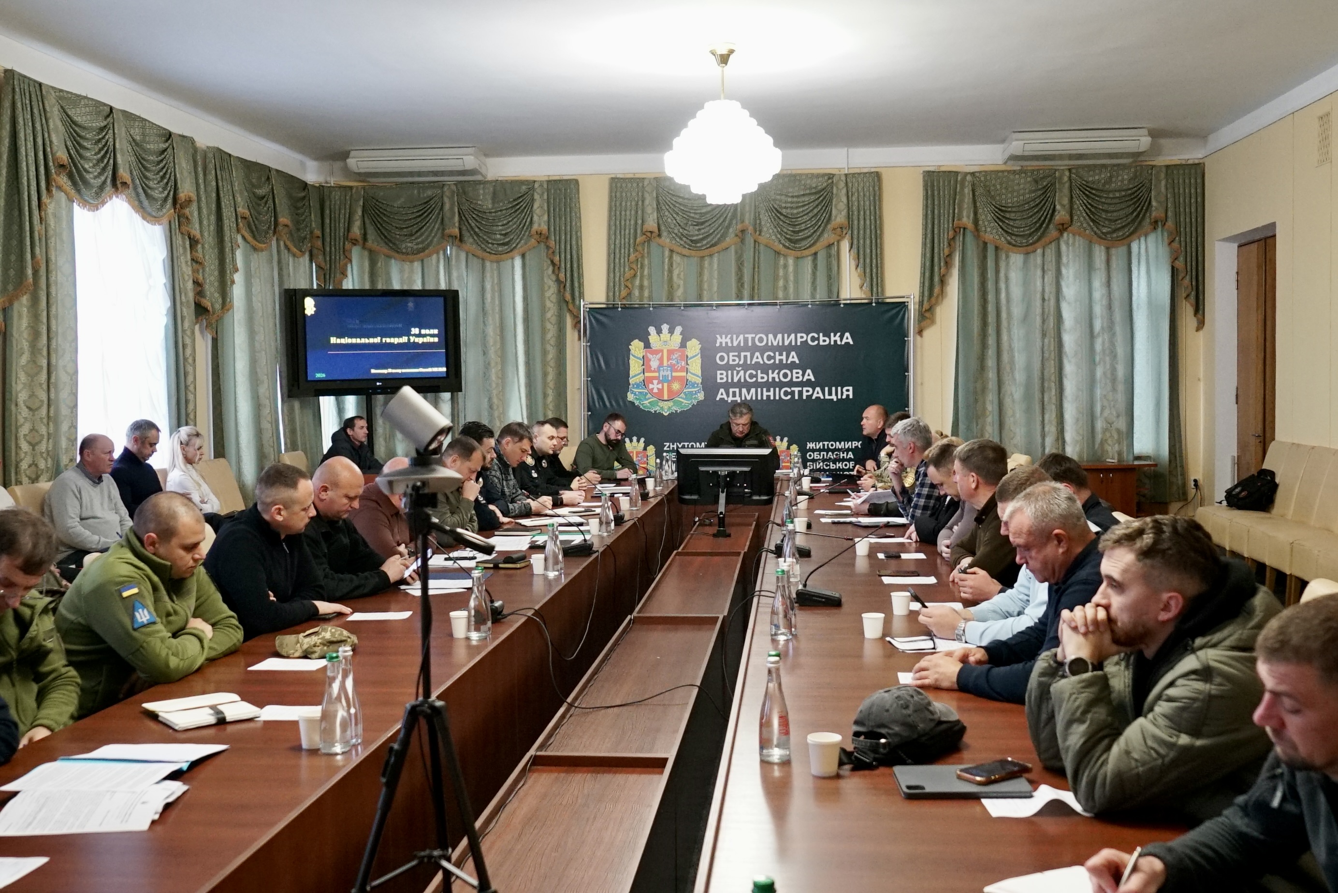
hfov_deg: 53.1
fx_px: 1338
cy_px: 446
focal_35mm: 36
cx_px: 669
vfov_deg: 36.9
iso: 4000
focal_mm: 24
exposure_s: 1/160
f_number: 4
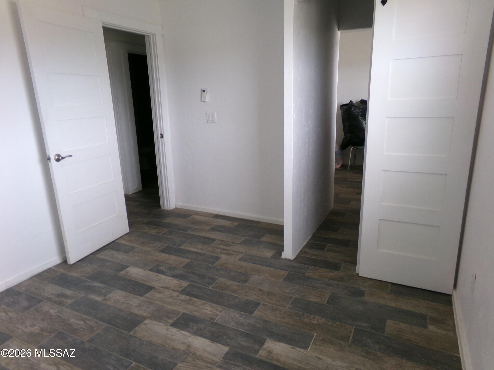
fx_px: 343
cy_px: 185
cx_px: 247
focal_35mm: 24
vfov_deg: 56.8
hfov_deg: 71.6
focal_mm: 4.3
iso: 196
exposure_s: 1/34
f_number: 3.7
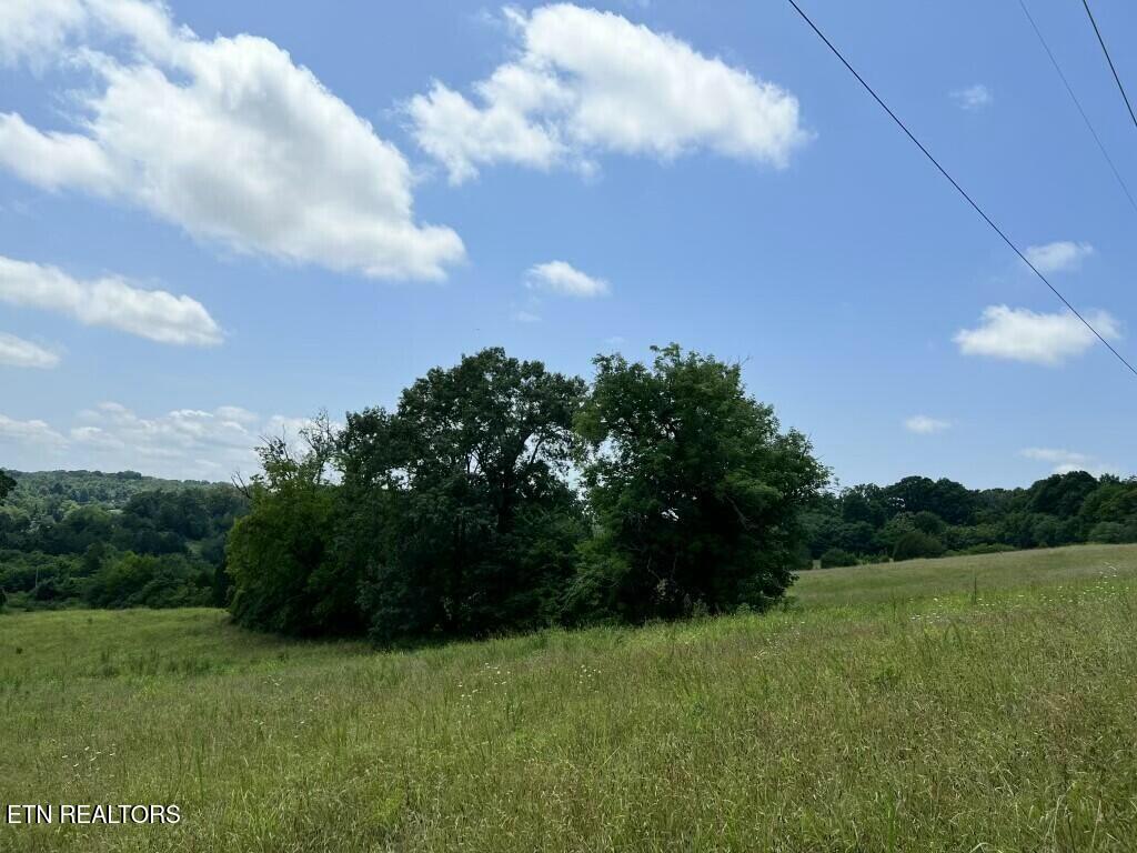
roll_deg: -3.5
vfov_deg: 53.1
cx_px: 568
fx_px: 854
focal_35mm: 26
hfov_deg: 67.3
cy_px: 426
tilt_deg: +9.0
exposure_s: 1/7463
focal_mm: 5.7
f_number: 1.5
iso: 50
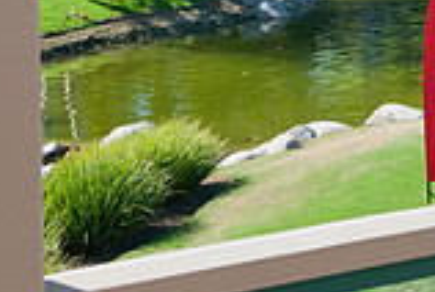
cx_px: 688
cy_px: -125
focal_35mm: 170
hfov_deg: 11.5
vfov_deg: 8.0
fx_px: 2058
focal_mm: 31
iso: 400
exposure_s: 1/200
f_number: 7.1
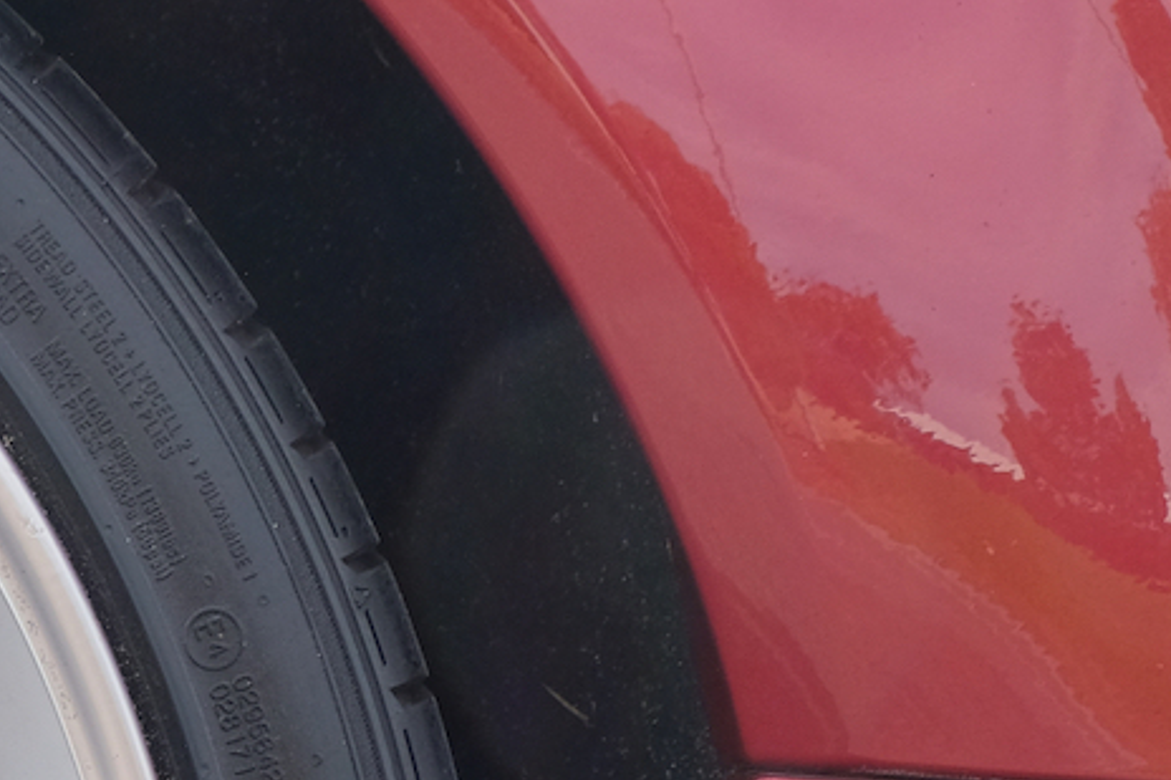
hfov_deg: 10.6
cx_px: -1020
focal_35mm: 181
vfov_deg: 7.5
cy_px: 1165
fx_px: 5885
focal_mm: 27.9
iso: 500
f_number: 8
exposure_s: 1/160
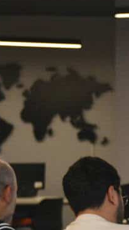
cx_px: 289
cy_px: 204
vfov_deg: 8.5
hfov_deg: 4.7
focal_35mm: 253
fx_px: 1536
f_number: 4.5
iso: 2000
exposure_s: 1/160
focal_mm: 58
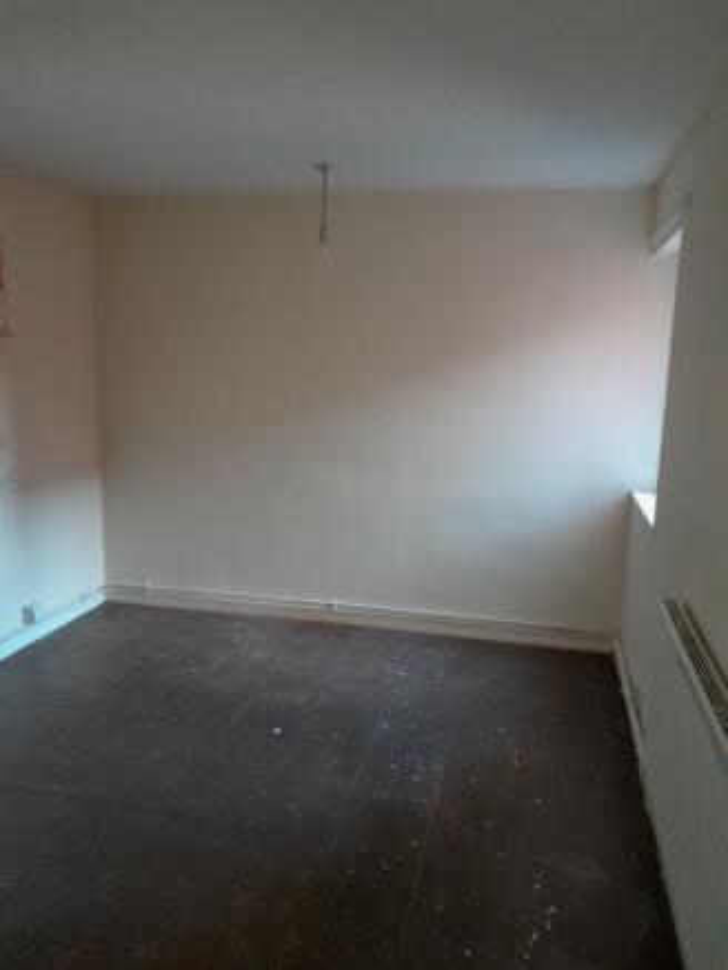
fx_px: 729
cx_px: 364
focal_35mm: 26
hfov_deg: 53.1
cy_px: 485
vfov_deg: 67.3
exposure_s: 1/60
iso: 250
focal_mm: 4
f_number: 1.8
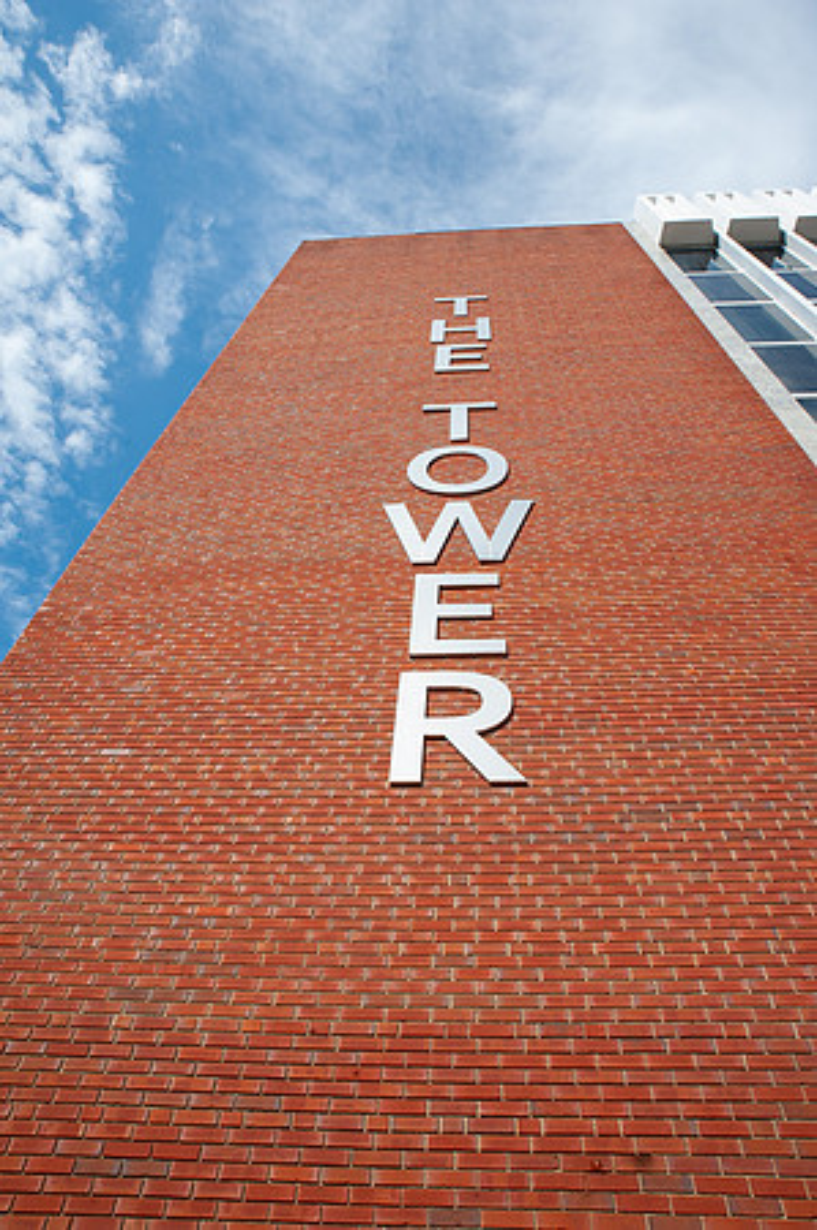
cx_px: 408
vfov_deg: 73.8
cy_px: 615
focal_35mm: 24
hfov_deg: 53.0
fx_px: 819
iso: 400
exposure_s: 1/200
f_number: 16
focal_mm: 24
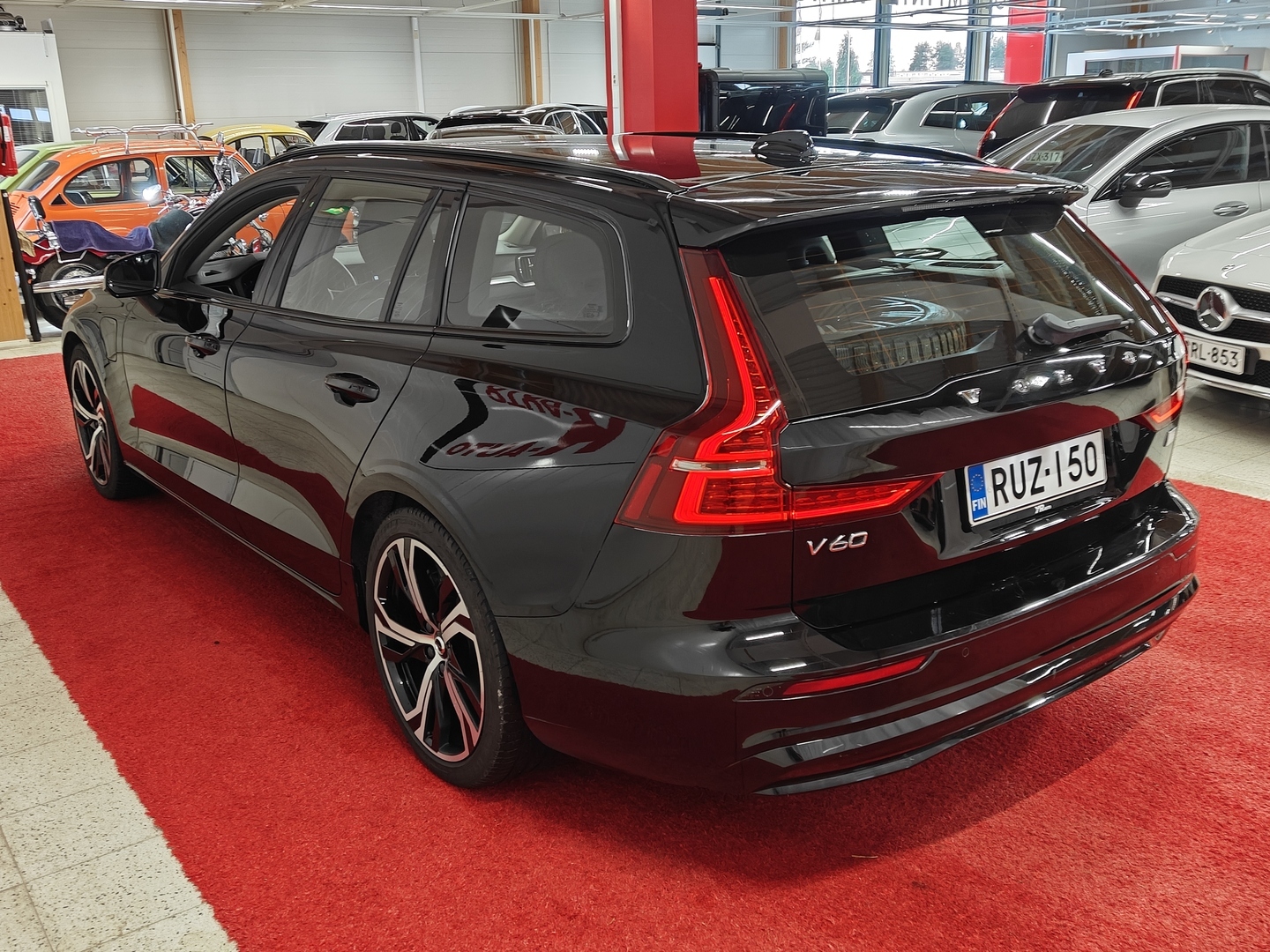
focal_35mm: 33
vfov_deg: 42.9
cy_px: 476
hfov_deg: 55.4
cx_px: 635
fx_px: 1211
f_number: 1.8
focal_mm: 5.59
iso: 80
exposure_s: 1/50
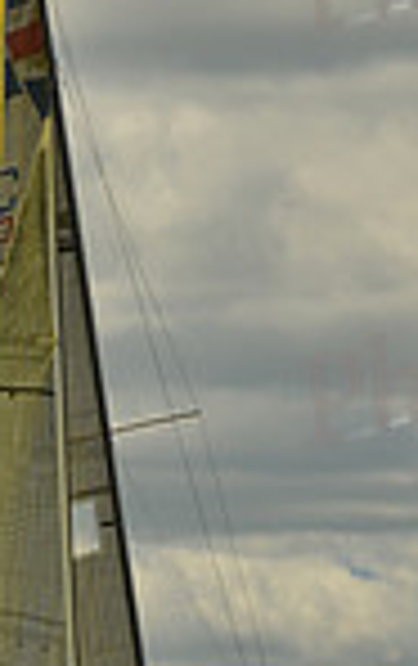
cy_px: 630
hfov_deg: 2.7
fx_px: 8824
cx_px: 70
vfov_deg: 4.3
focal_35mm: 486
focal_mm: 122
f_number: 7.1
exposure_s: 1/1000
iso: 400
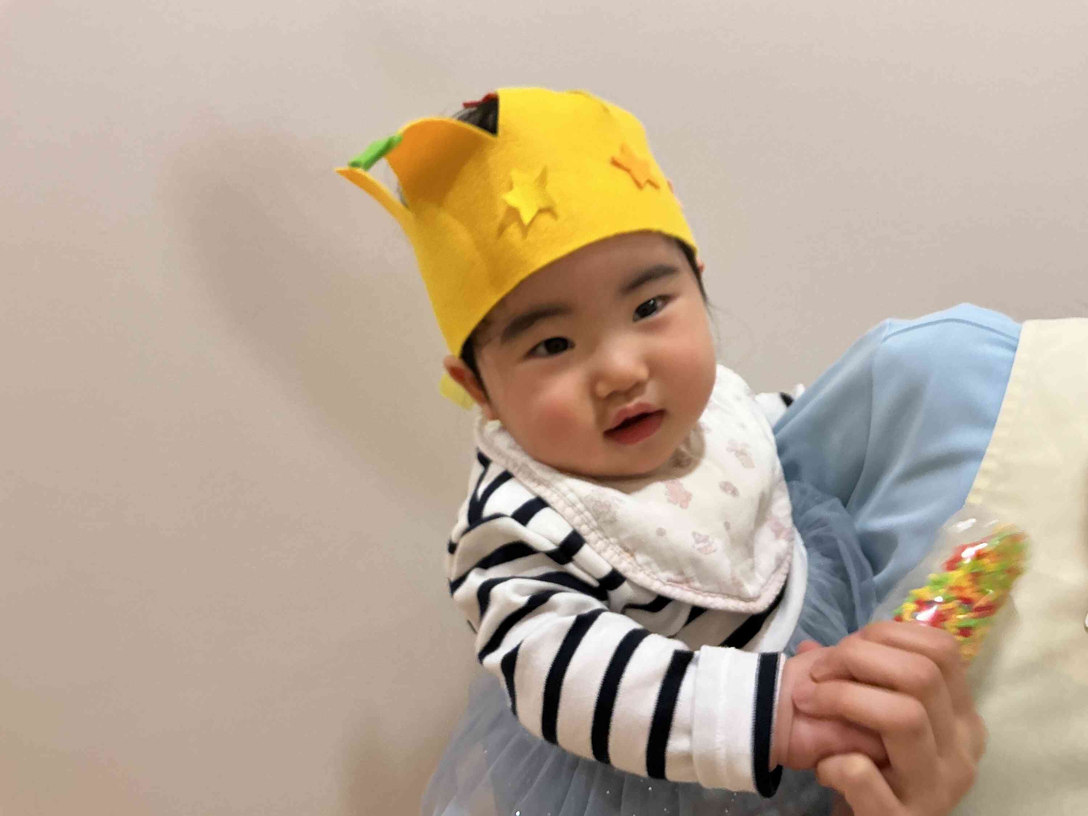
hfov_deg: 61.7
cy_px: 408
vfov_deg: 48.2
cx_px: 544
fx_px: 911
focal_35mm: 29
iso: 64
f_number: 1.8
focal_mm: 3
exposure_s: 1/60
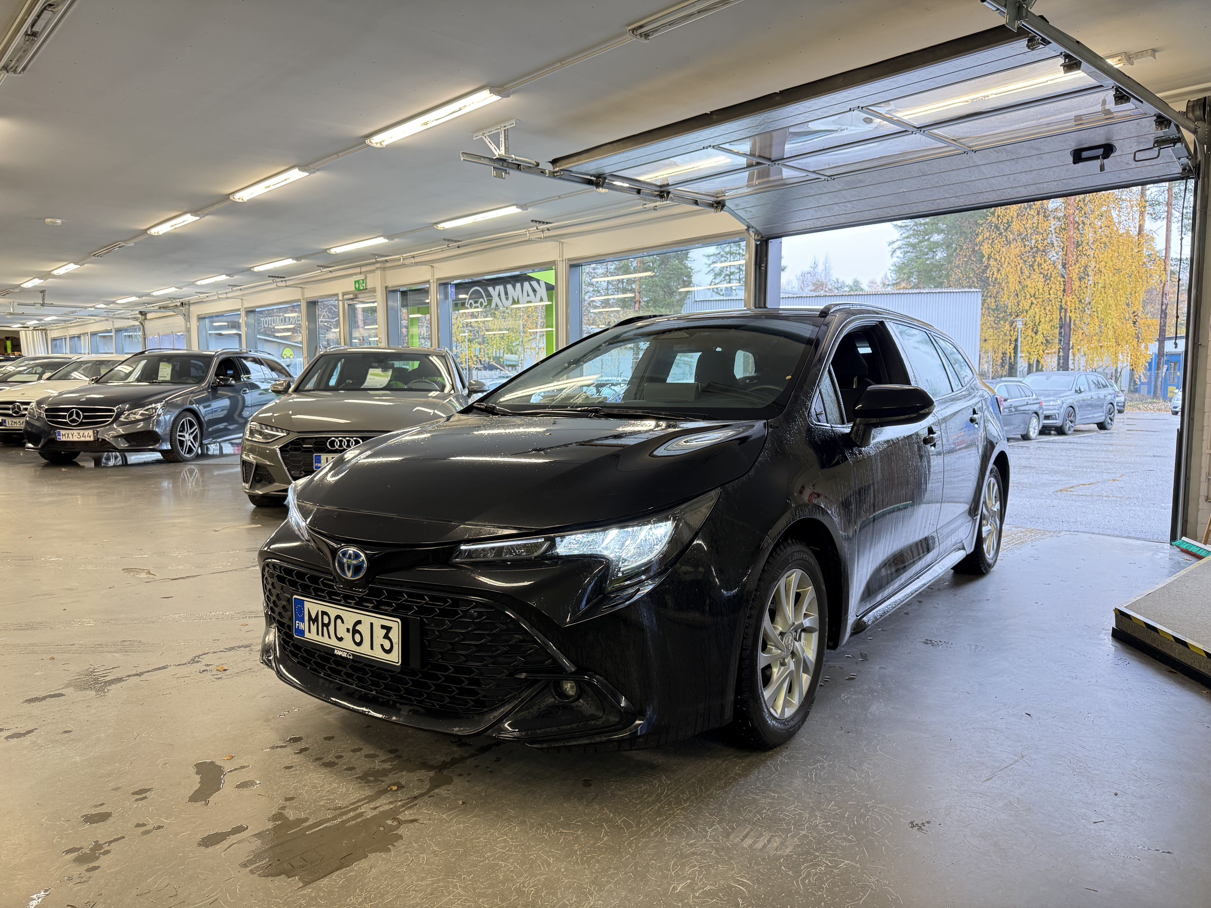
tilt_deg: -4.7
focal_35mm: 24
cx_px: 606
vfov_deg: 56.8
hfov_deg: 71.6
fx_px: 840
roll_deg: -0.2
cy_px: 454
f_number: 1.78
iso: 200
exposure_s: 1/100
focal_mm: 6.76
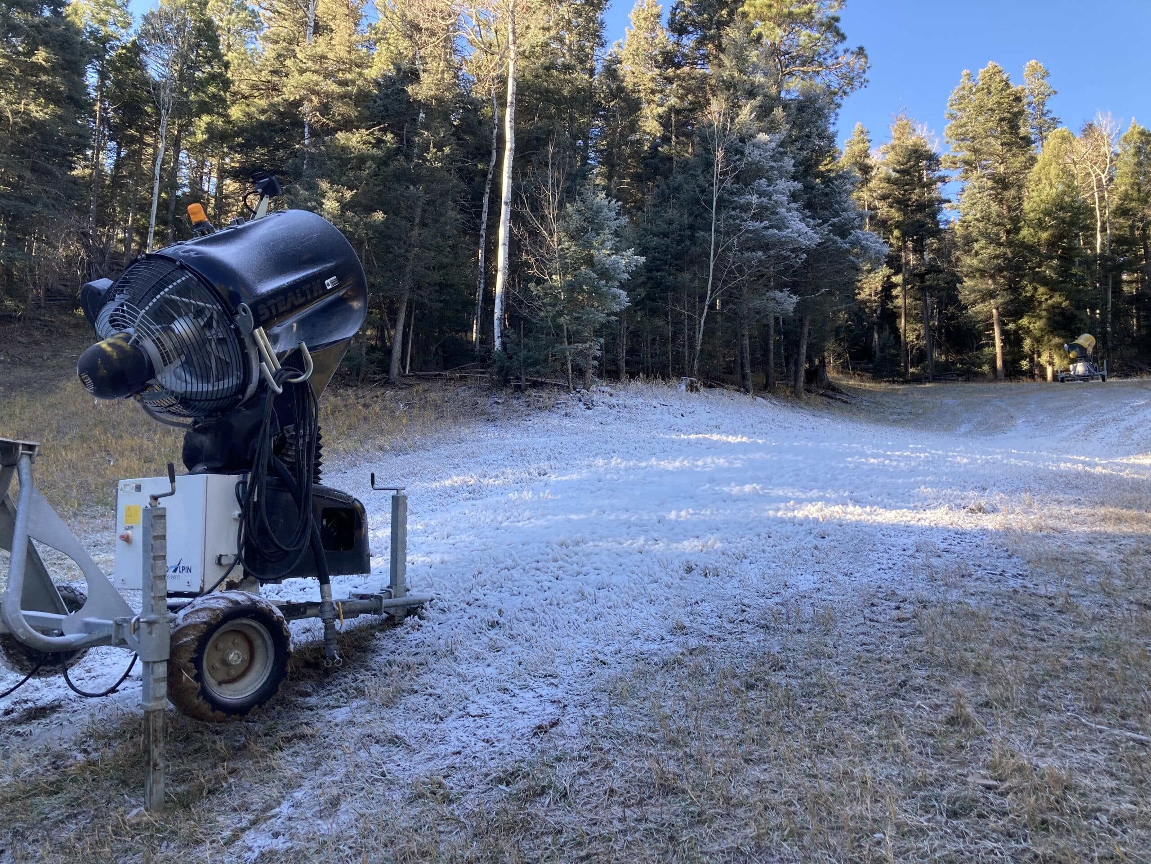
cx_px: 576
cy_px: 432
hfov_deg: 63.4
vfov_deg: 49.7
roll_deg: -3.4
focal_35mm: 28
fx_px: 931
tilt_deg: +11.3
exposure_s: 1/121
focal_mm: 3.99
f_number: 1.8
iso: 25
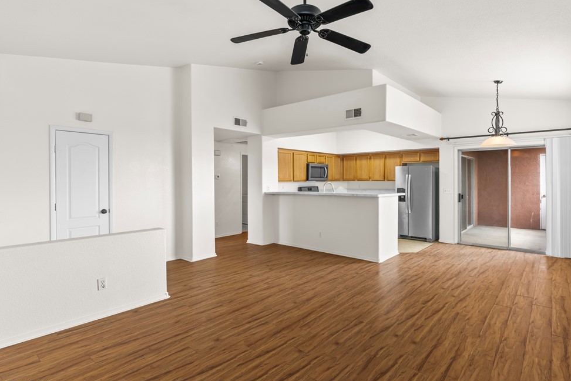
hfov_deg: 86.7
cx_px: 309
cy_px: 183
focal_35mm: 19
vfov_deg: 64.5
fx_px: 301
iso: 400
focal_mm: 17
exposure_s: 1
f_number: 8
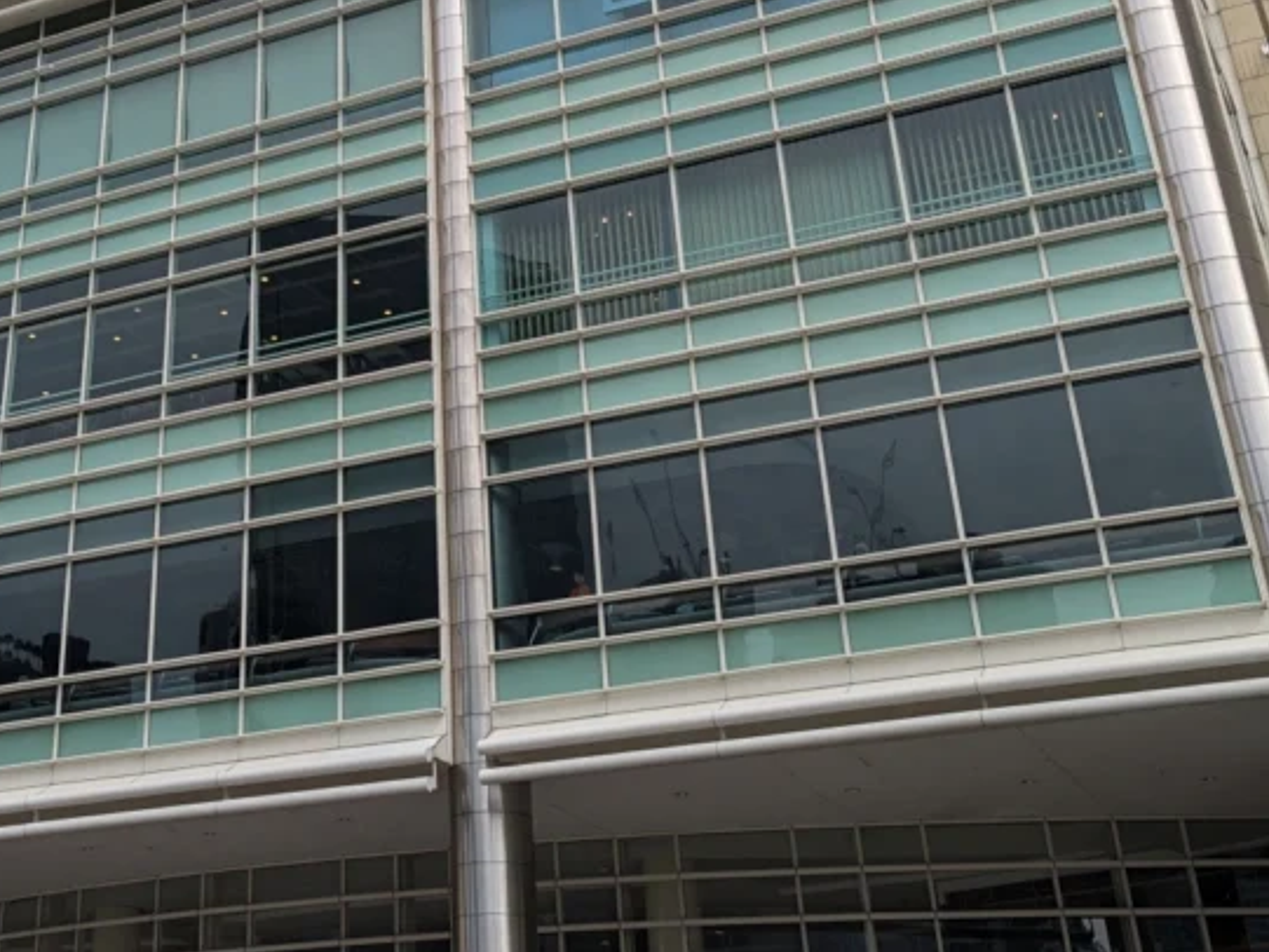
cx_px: 256
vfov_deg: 25.2
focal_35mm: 55
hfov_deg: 33.9
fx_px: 2017
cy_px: -18
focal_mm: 6.9
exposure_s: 1/2041
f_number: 1.68
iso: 22
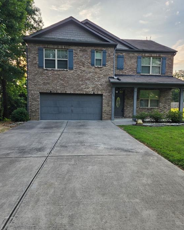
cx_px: 95
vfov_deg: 68.1
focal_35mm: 25
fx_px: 170
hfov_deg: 56.8
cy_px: 112
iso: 20
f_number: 1.8
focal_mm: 6.4
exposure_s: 1/180
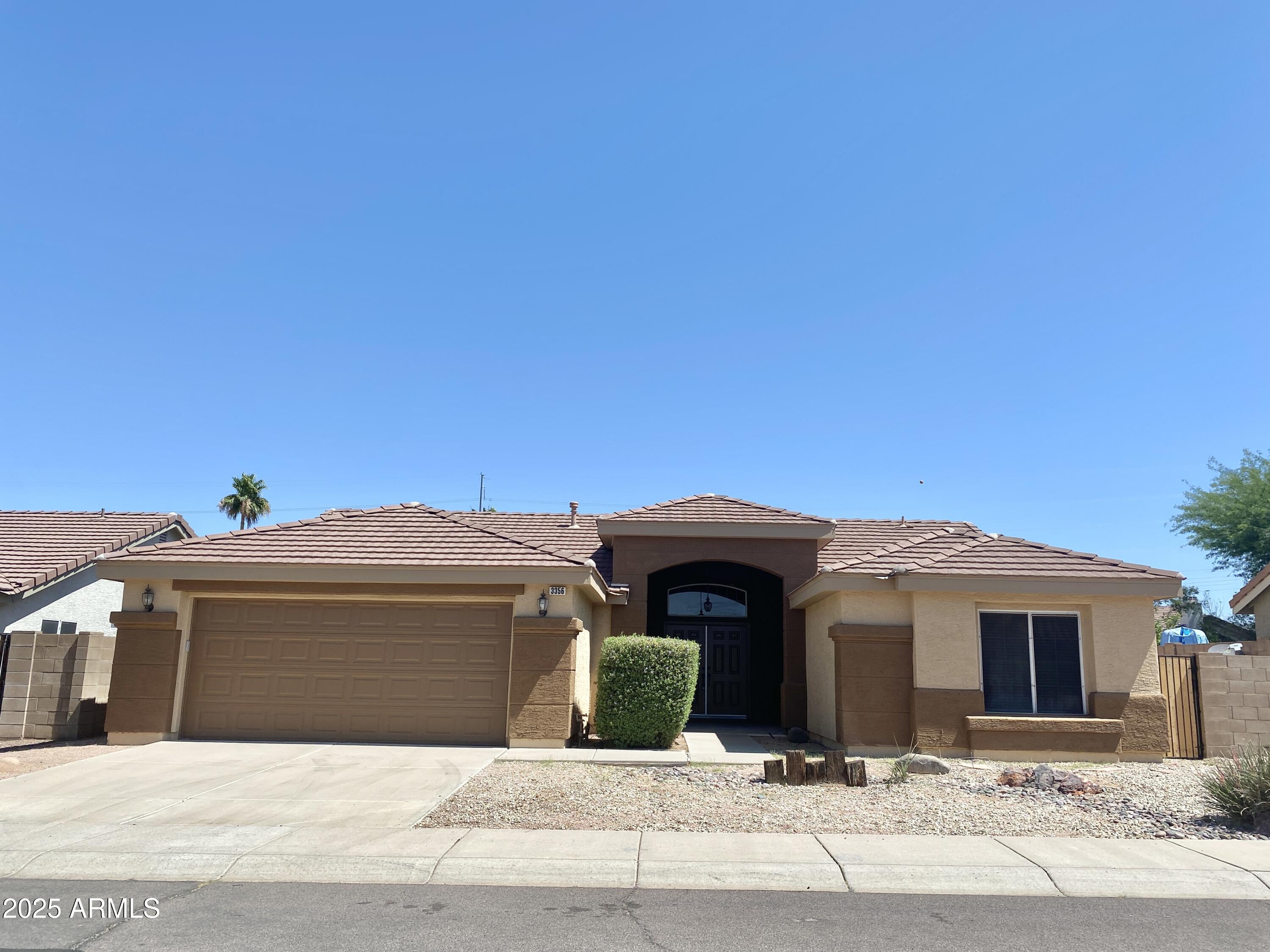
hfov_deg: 67.3
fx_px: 954
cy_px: 476
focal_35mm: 26
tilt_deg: +11.3
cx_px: 635
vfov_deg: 53.1
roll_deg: -1.0
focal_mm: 4.25
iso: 32
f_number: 1.8
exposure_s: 1/2967
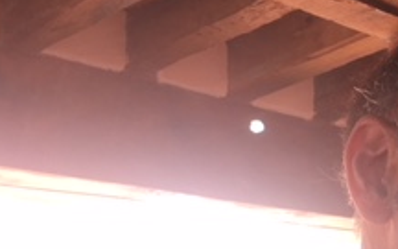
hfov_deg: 21.1
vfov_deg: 14.2
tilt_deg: +12.2
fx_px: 987
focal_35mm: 91
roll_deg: +3.5
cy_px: 225
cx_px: 485
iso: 25
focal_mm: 4.15
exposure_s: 1/60
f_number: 2.2
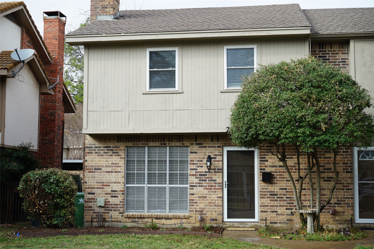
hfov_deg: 36.9
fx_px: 561
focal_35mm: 54
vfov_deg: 25.1
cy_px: 124
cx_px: 187
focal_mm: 54
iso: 100
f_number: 9
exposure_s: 1/100
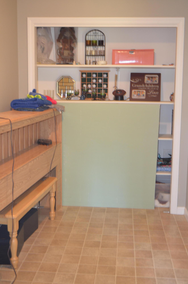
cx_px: 94
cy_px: 142
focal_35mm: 48
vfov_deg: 41.2
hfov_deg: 27.9
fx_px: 378
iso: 800
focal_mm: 32
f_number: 4.8
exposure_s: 1/13
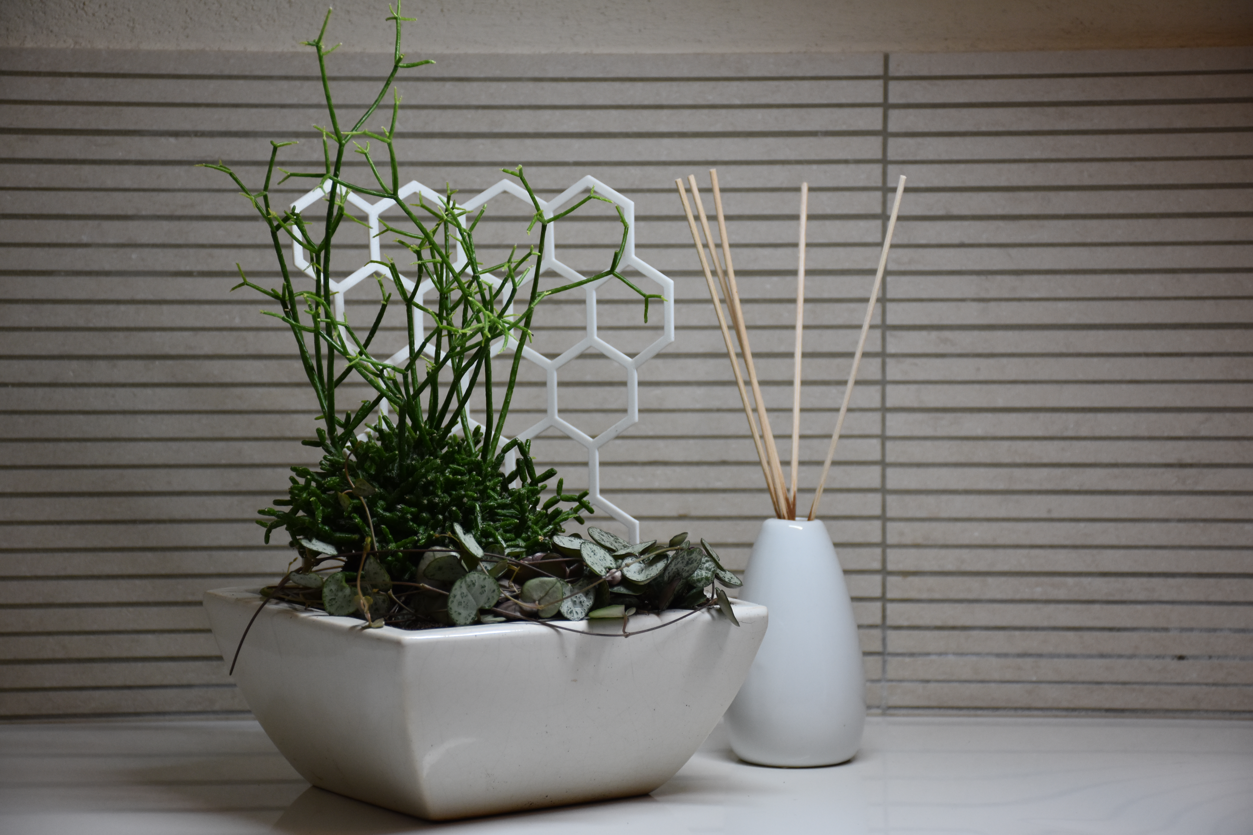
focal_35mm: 93
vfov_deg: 14.7
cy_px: 418
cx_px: 626
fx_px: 3237
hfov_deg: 21.9
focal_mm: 62
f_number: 5.6
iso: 800
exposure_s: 1/125
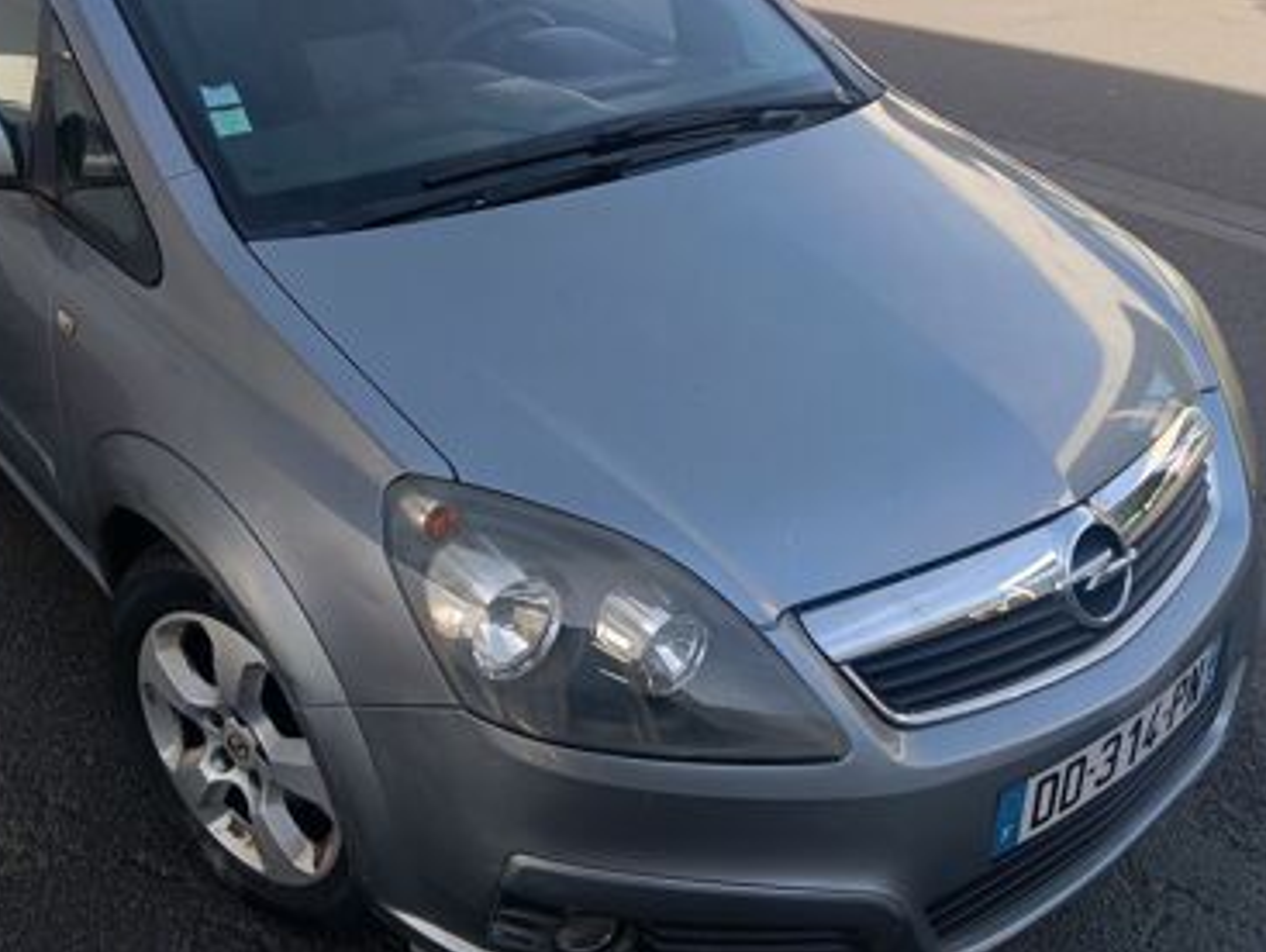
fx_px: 1245
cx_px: 500
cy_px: 340
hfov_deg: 53.5
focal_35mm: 34
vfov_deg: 41.5
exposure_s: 1/156
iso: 50
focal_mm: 3.96
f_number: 1.8
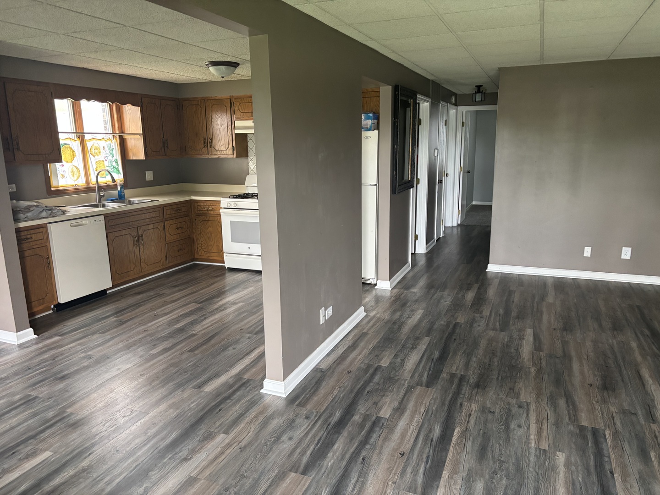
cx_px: 330
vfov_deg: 53.1
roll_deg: +1.4
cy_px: 248
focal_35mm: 26
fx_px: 496
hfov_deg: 67.3
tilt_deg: -13.0
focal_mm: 5.96
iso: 500
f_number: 1.6
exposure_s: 1/60
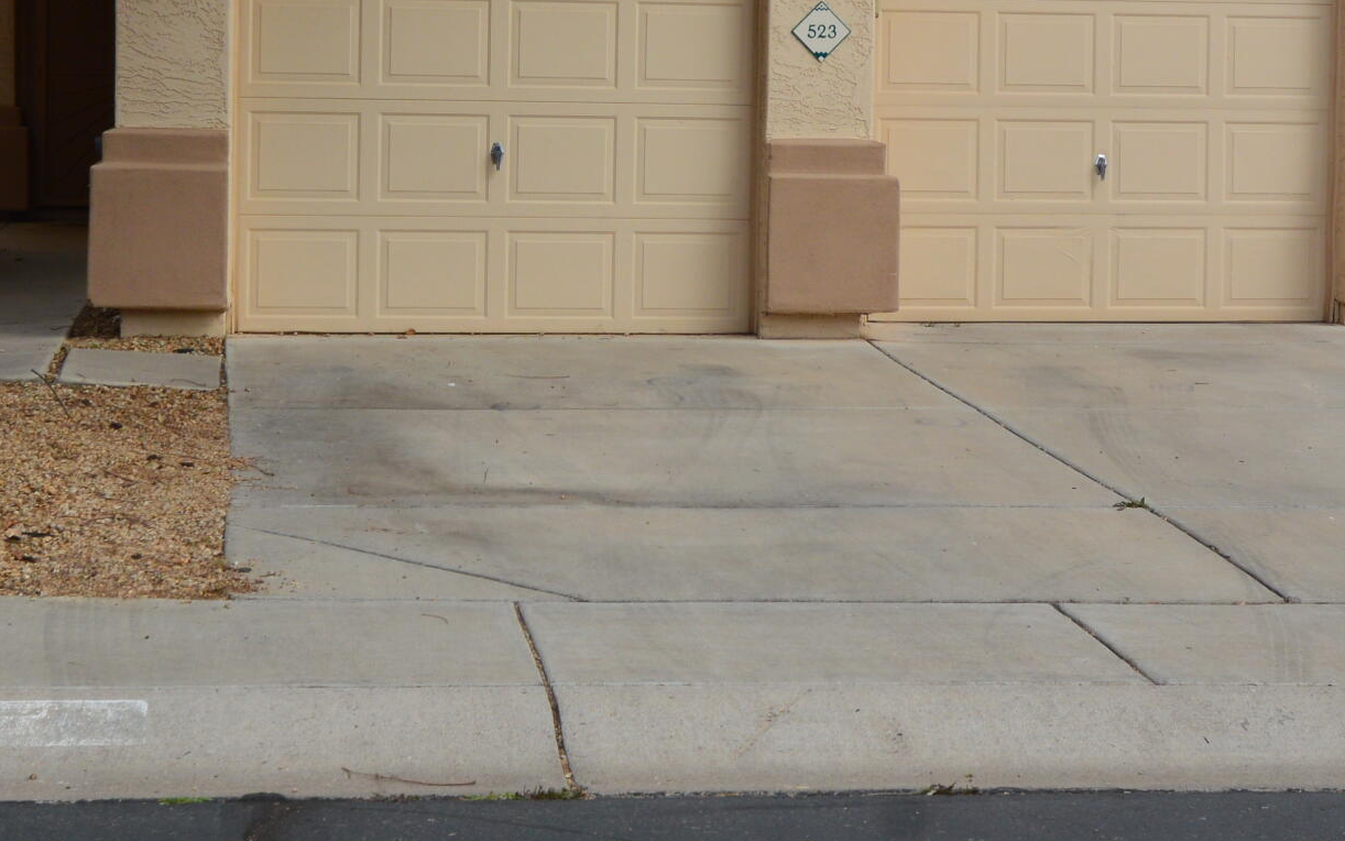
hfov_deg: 27.5
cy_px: 136
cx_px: 663
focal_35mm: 75
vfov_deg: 17.2
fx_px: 2749
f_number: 8
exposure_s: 1/400
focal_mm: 20
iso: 160
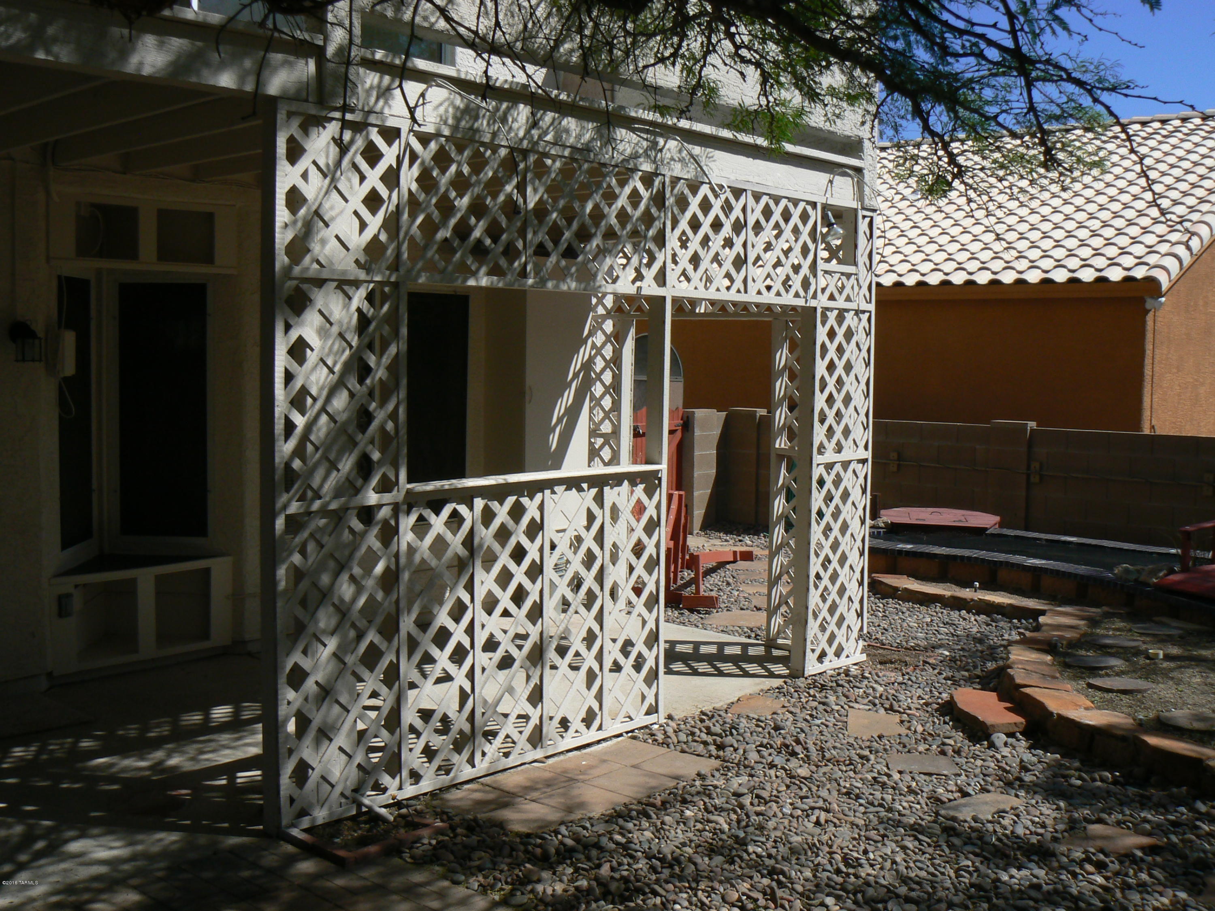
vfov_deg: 39.7
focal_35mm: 36
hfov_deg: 51.4
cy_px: 456
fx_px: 1264
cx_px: 608
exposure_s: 1/500
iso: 80
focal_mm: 6
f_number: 6.3
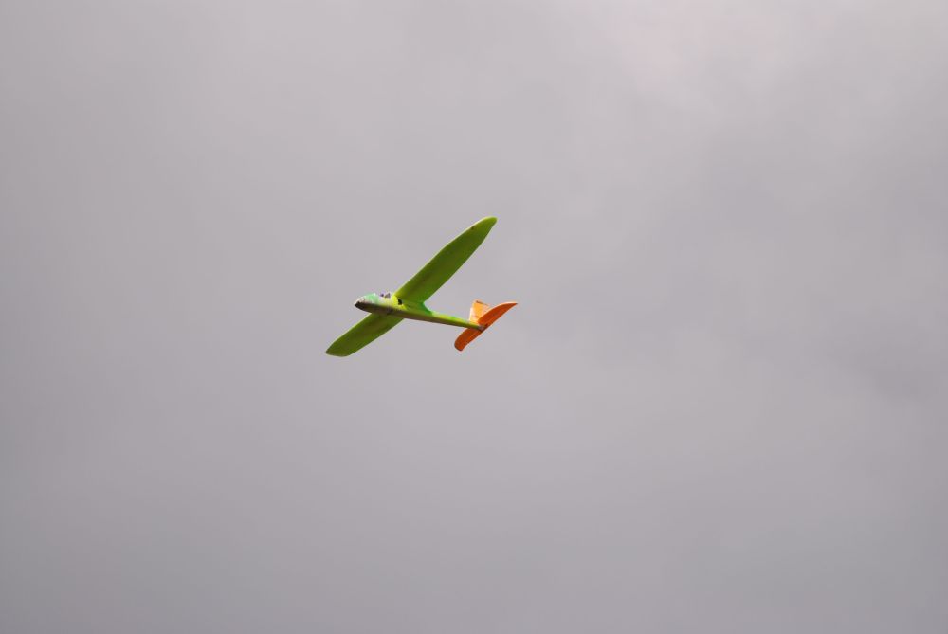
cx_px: 474
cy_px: 317
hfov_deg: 4.6
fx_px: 11862
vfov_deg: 3.1
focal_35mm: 450
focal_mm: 300
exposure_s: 1/1000
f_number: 5.6
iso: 125
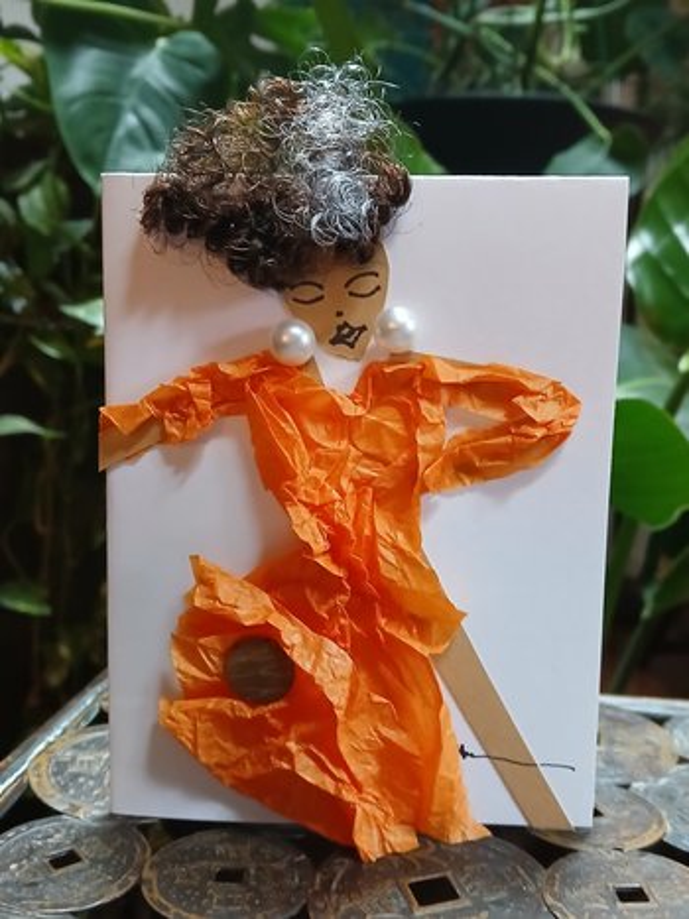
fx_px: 690
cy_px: 460
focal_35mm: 26
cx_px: 344
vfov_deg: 67.3
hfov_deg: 53.0
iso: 500
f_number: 1.8
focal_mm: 3.98
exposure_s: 1/20
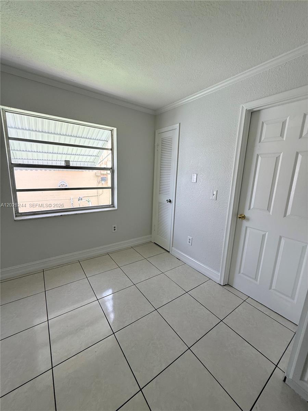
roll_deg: -2.5
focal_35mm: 14
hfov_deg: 85.7
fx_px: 166
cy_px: 206
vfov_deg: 102.1
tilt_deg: -11.5
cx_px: 154
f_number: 2.2
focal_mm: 2.22
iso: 64
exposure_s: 1/117
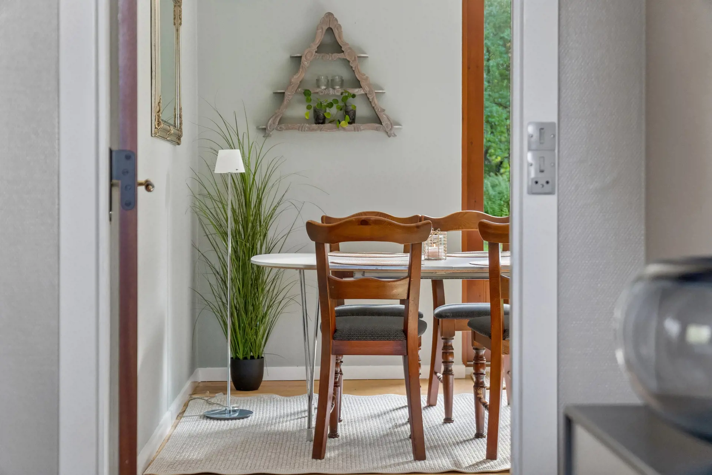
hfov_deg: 35.9
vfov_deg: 24.4
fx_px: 1098
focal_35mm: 56
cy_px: 238
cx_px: 356
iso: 400
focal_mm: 37
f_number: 4
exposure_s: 1/80
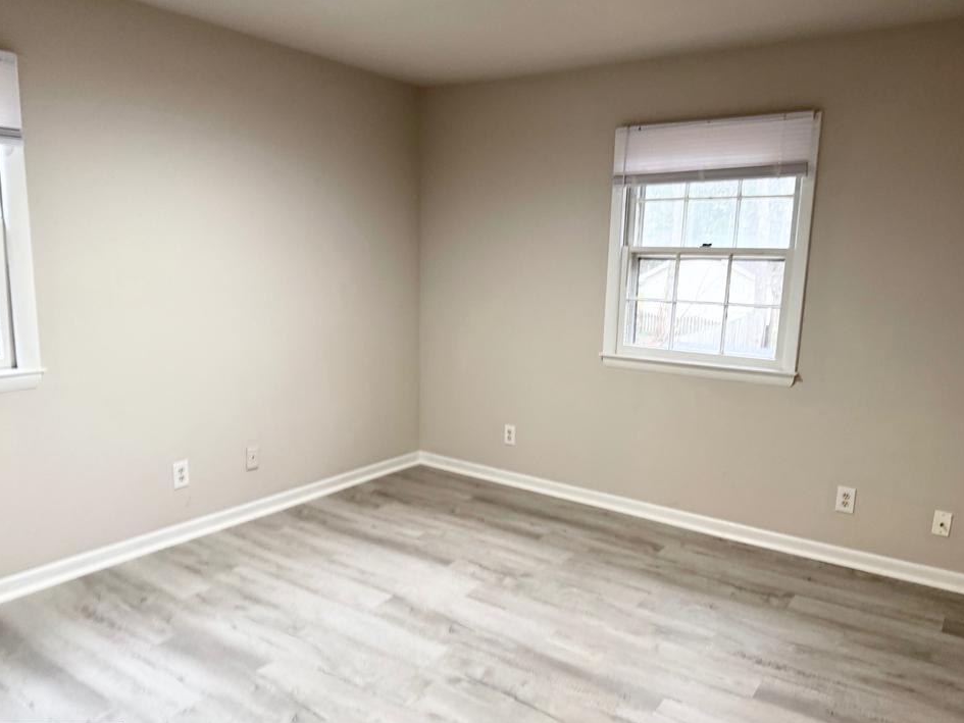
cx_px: 517
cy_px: 374
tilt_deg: -5.7
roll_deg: +0.3
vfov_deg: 53.1
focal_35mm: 26
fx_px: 724
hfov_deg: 67.2
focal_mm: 6.76
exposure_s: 1/60
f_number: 1.78
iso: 250
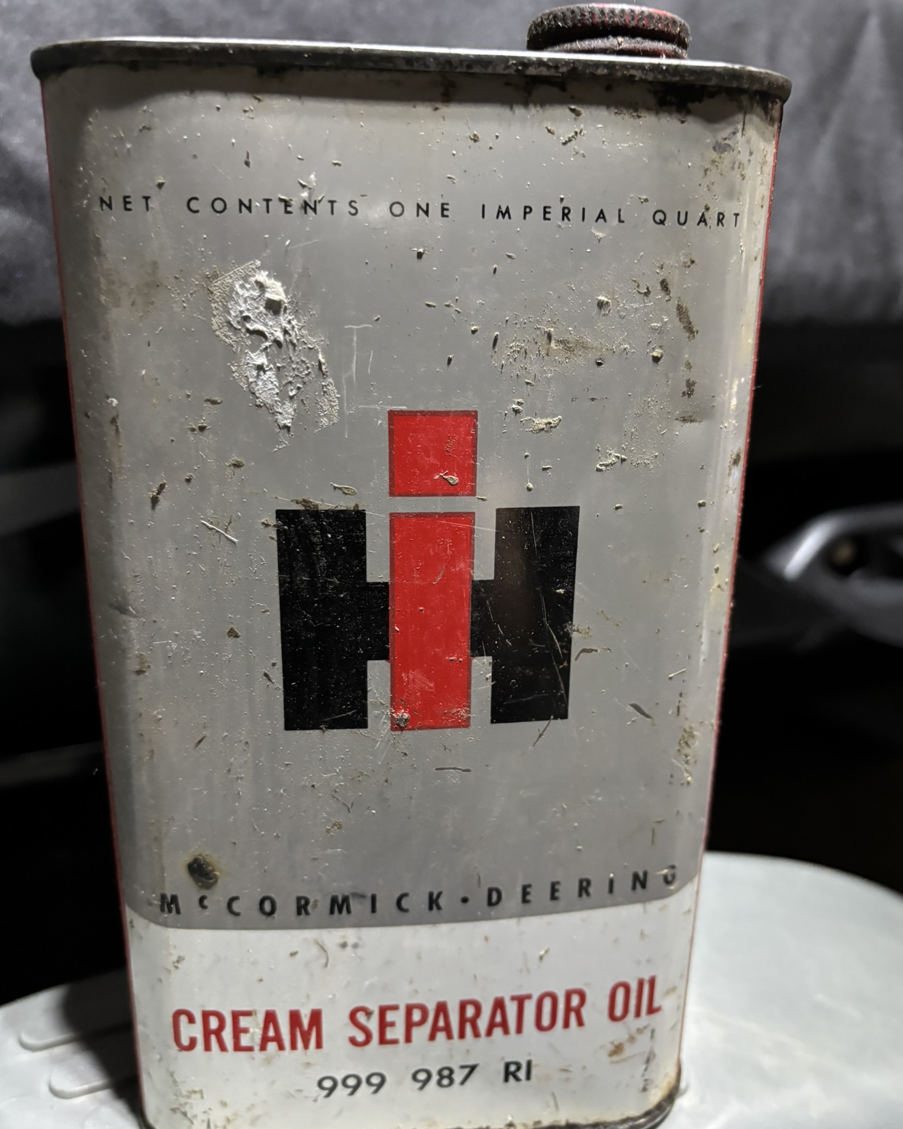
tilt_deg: -17.5
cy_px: 569
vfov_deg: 62.2
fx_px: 935
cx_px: 464
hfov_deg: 51.5
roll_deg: +0.8
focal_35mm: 28
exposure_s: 1/40
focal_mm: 5.96
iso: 500
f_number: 1.6
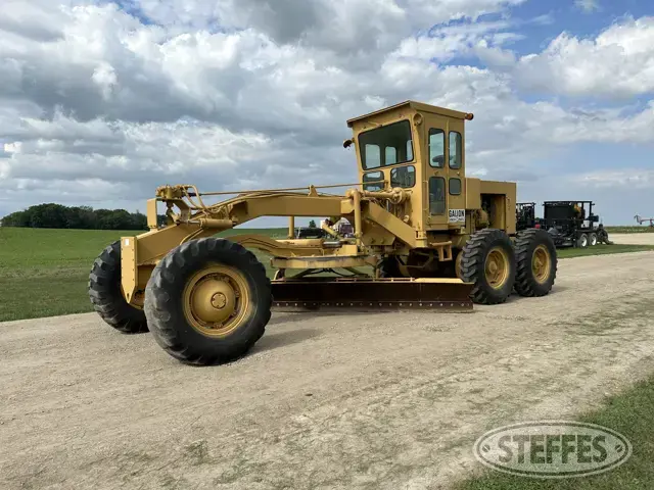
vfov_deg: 56.8
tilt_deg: -2.8
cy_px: 245
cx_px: 327
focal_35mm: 24
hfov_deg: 71.6
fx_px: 453
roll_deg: +1.2
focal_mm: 6.86
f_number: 1.78
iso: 80
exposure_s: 1/5525
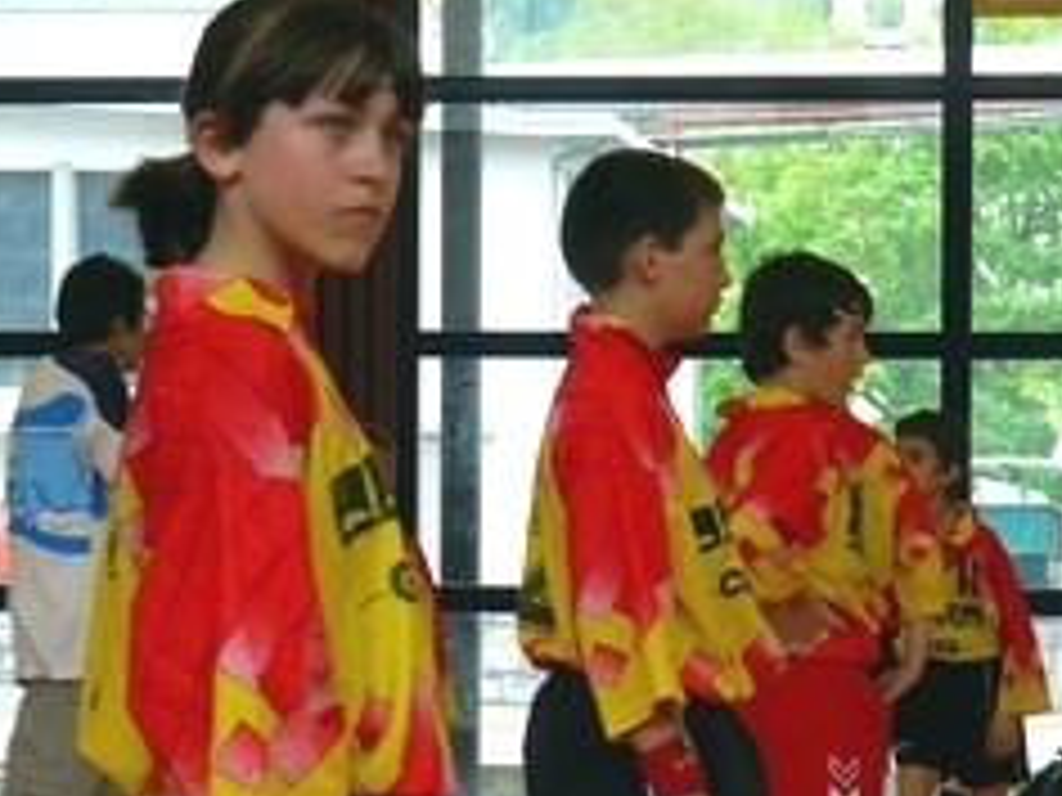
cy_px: 627
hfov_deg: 9.3
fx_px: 6504
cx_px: 549
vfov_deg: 7.0
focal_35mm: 212
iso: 100
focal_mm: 19.9
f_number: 3.2
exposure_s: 1/100
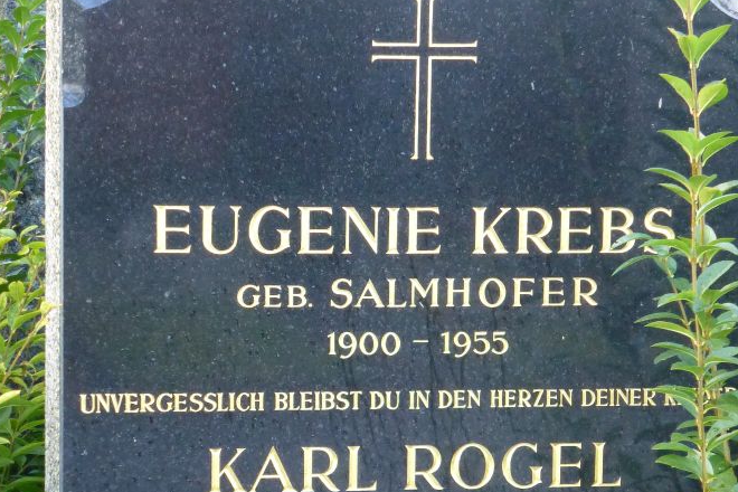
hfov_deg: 14.3
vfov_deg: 9.6
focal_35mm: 143
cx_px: 399
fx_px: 2931
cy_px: 372
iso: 800
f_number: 5.2
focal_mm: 15.1
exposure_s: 1/100
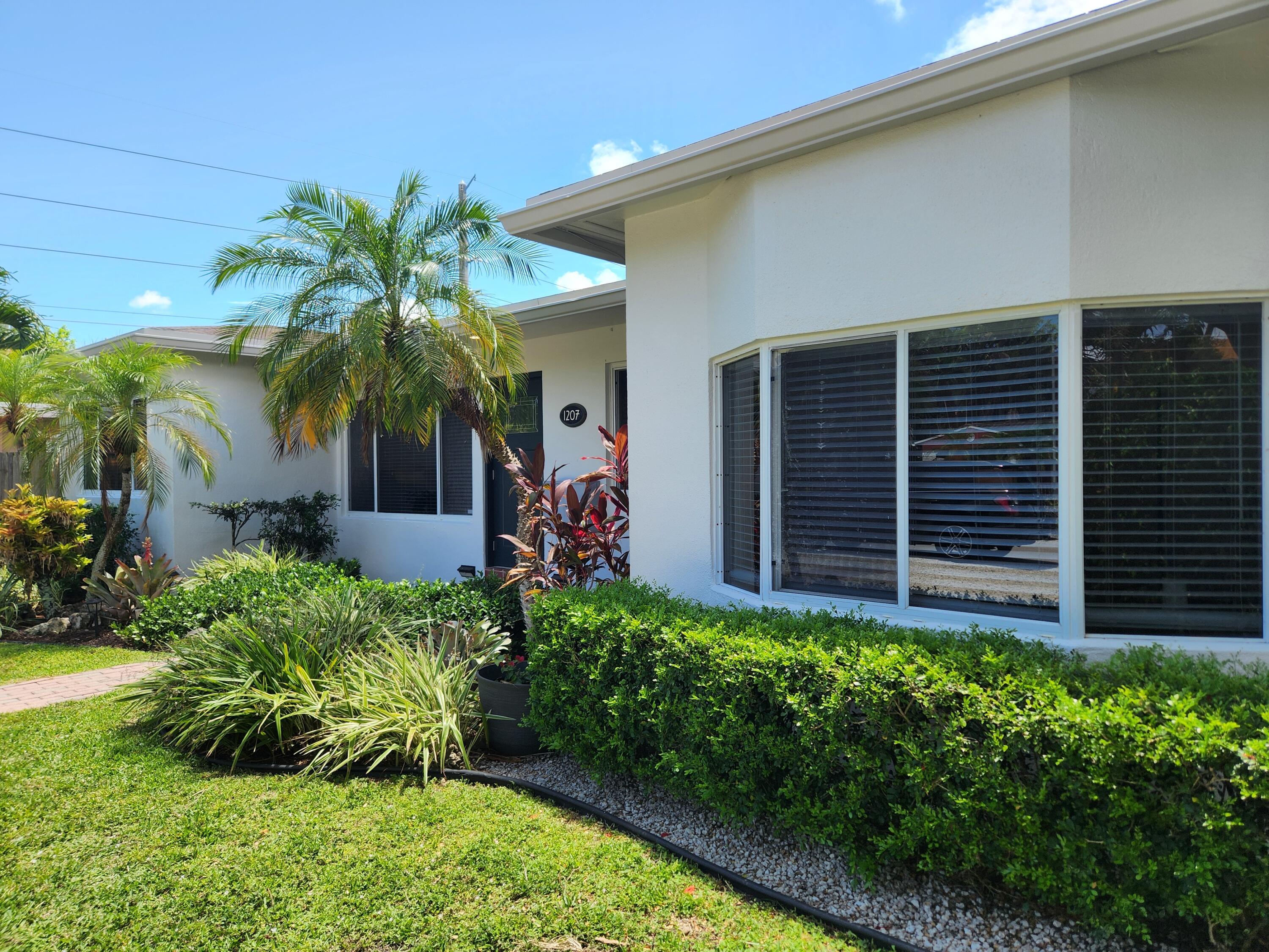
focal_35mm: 23
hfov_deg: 73.9
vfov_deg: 58.9
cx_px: 634
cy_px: 476
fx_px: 843
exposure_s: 1/701
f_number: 1.8
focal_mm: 5.4
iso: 20
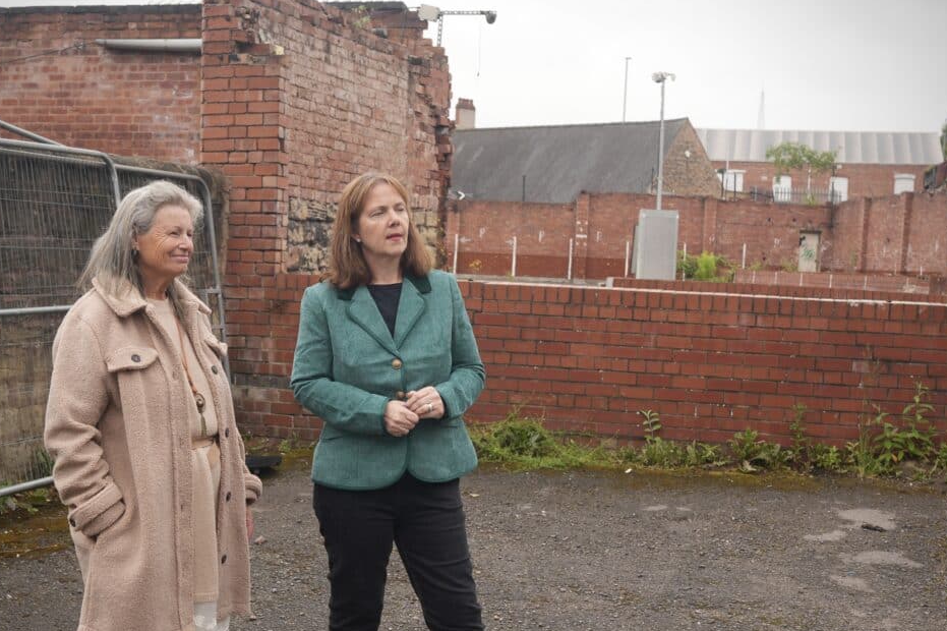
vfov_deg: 29.8
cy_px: 391
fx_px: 1182
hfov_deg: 43.6
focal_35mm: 45
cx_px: 440
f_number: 5
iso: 100
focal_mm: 32.7
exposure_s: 1/125
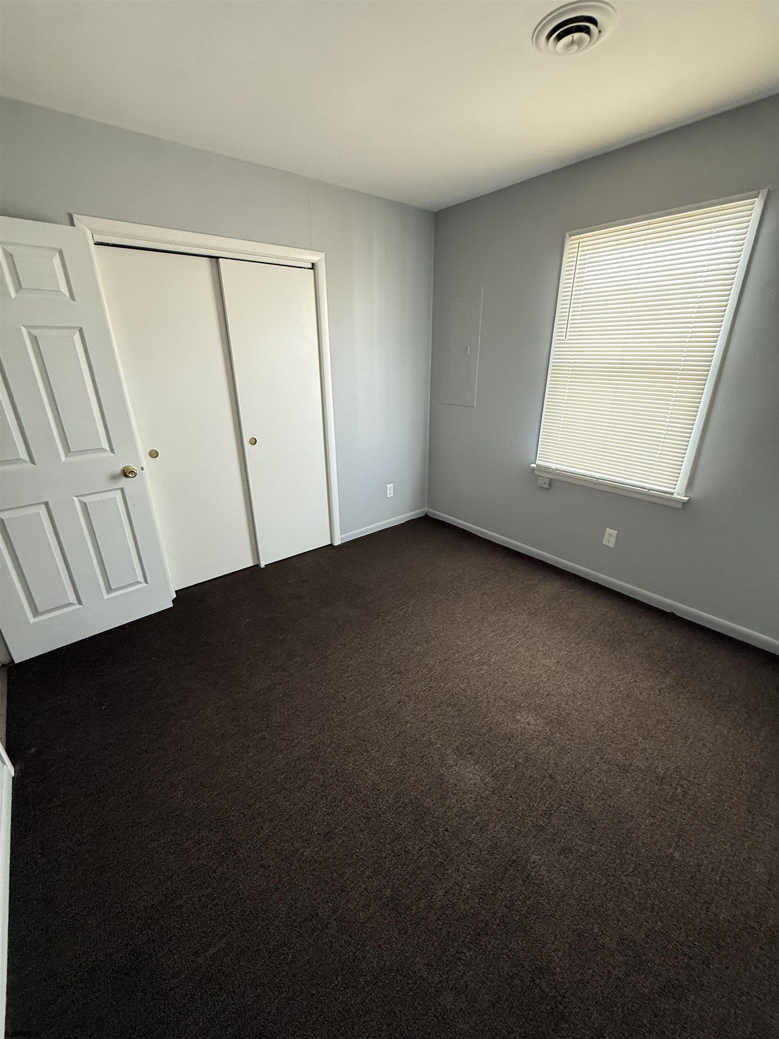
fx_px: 420
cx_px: 390
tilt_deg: -20.6
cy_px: 520
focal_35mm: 14
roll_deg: +0.3
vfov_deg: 102.1
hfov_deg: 85.7
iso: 320
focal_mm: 2.22
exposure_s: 1/99
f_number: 2.2
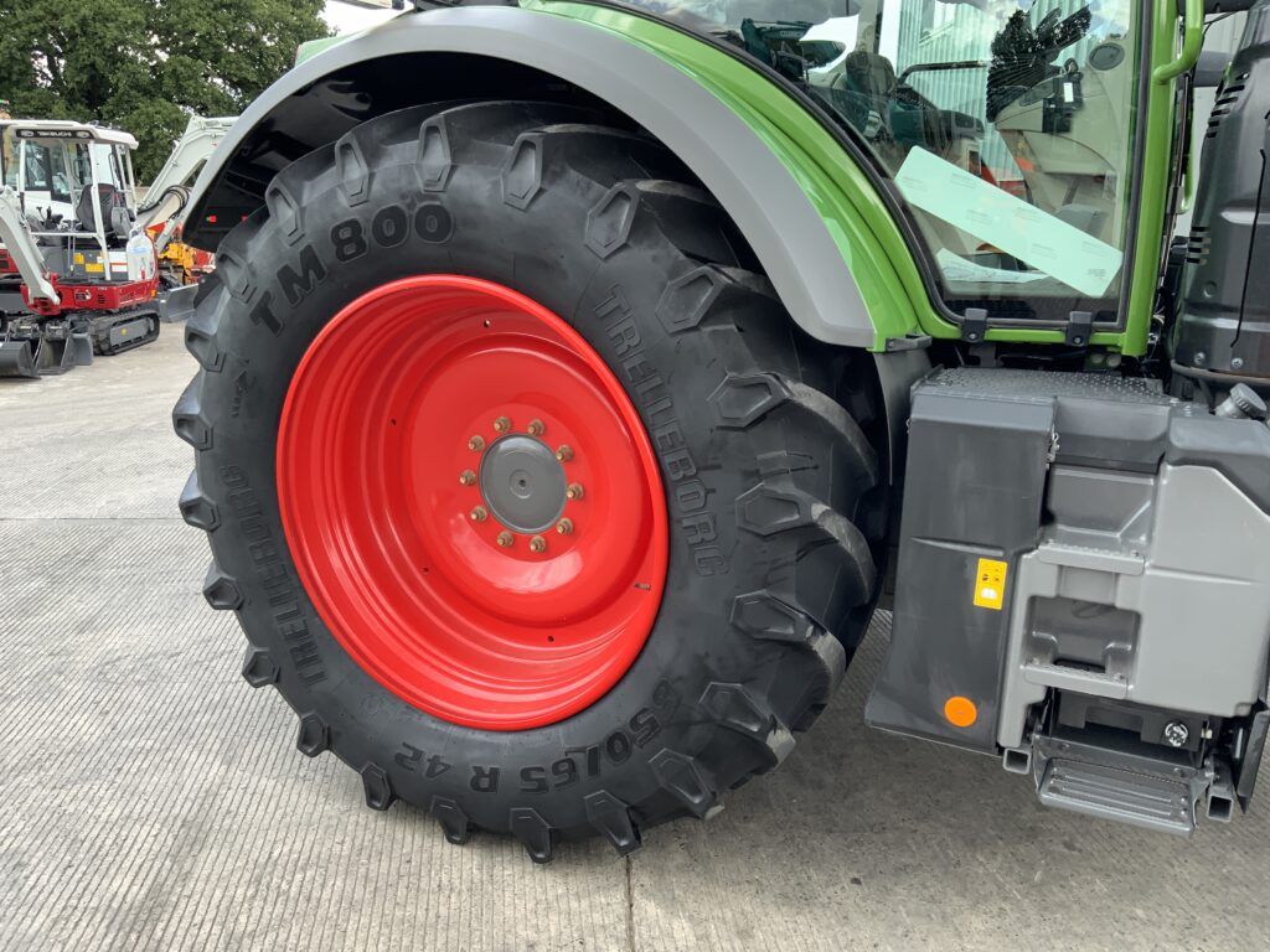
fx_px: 1064
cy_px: 476
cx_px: 635
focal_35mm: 29
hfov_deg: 61.7
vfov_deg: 48.2
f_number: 1.8
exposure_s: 1/153
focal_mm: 3
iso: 16
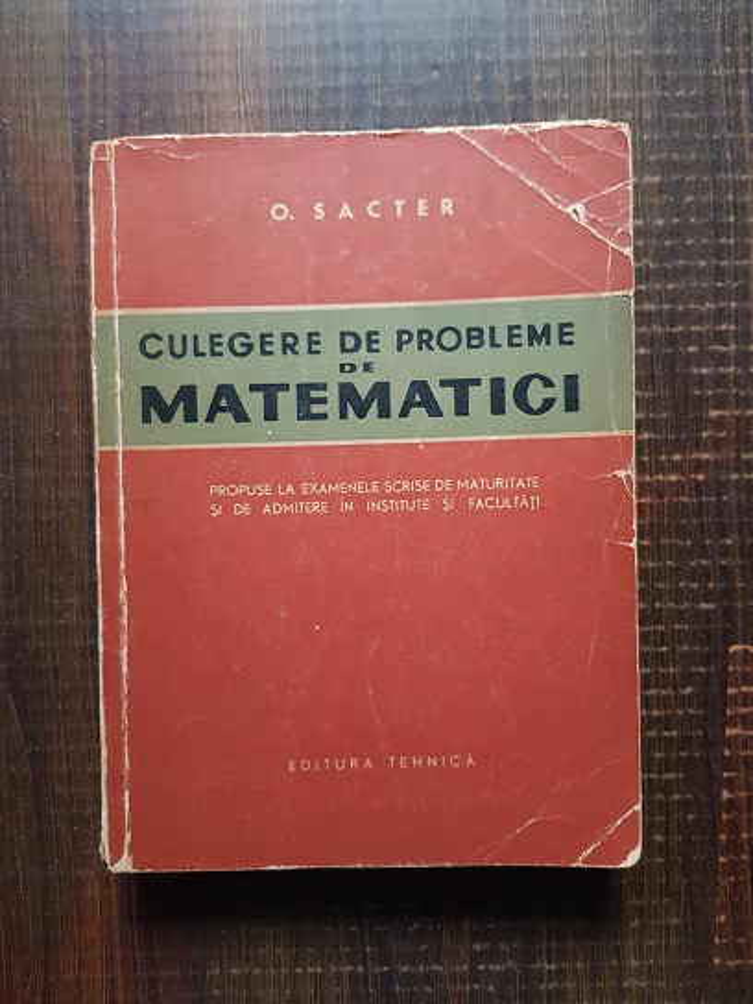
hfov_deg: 53.1
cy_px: 502
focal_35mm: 26
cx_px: 376
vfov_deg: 67.3
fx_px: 754
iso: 200
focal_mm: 4.3
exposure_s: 1/12
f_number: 1.7
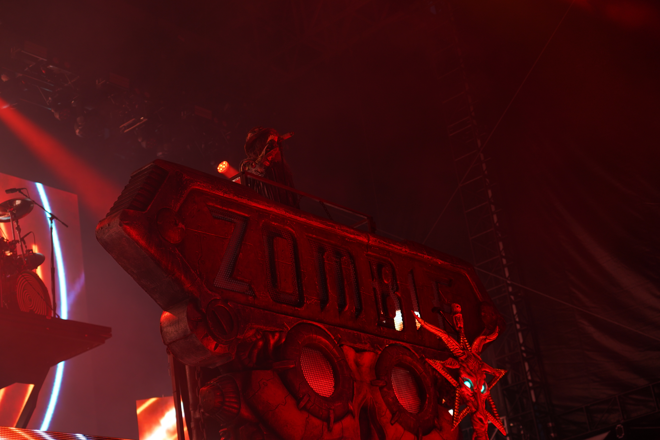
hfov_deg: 31.4
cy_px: 220
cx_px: 330
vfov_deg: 21.2
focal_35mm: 64
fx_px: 1173
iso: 320
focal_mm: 64
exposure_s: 1/80
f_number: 4
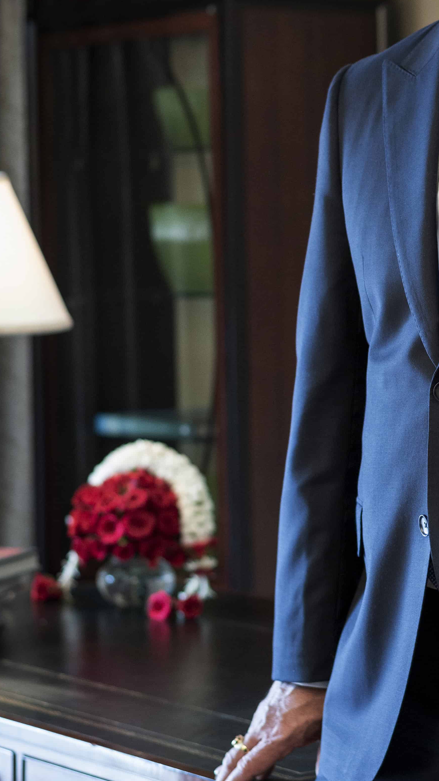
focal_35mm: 123
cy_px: 257
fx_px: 2546
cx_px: 505
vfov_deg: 17.4
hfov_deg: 9.7
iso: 800
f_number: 2.8
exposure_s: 1/50
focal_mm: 50
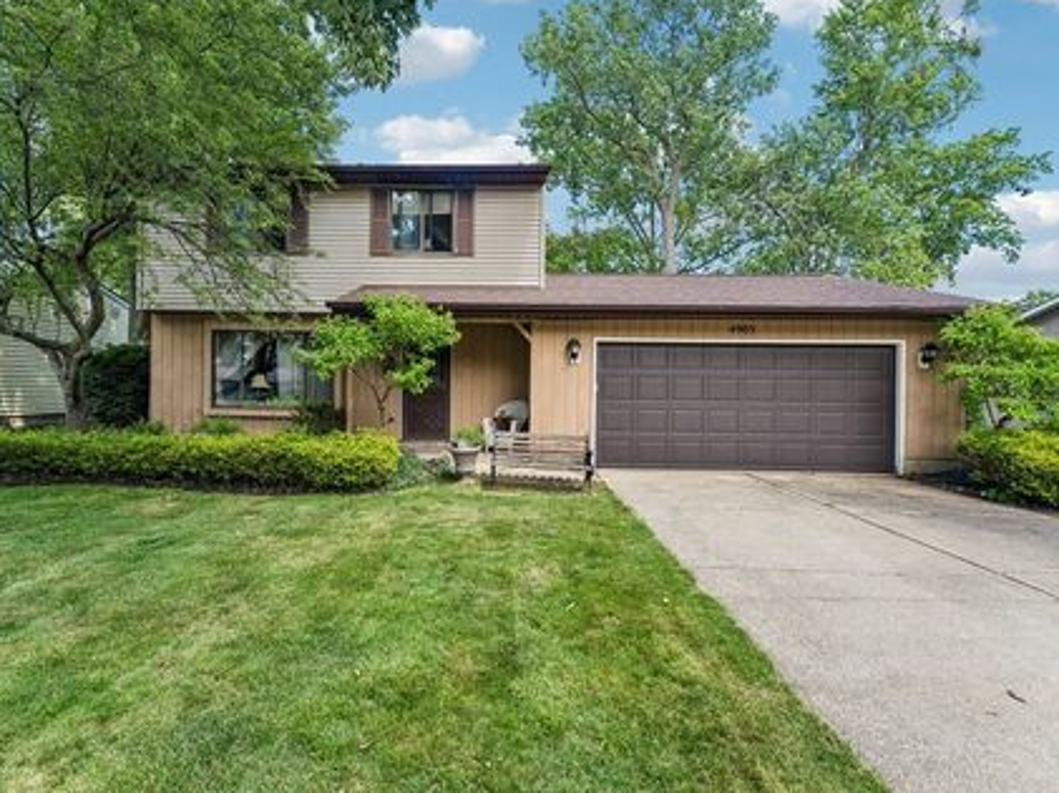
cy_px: 391
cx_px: 503
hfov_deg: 94.5
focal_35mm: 16
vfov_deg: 78.0
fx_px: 489
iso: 200
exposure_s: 1/100
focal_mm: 14
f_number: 8
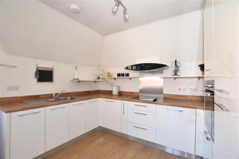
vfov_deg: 77.3
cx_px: 120
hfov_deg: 100.4
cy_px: 80
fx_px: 100
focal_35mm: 15
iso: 400
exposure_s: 1/25
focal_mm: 10
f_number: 5.6
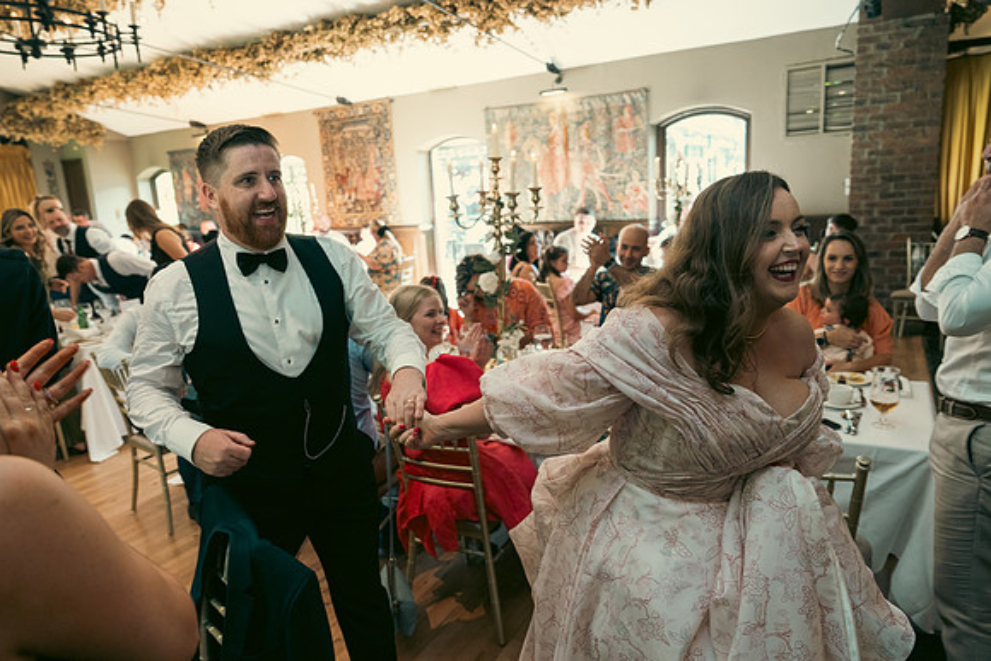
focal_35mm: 24
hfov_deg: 73.7
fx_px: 661
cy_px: 330
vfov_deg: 53.2
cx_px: 496
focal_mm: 24
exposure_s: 1/160
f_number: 3.5
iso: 1600
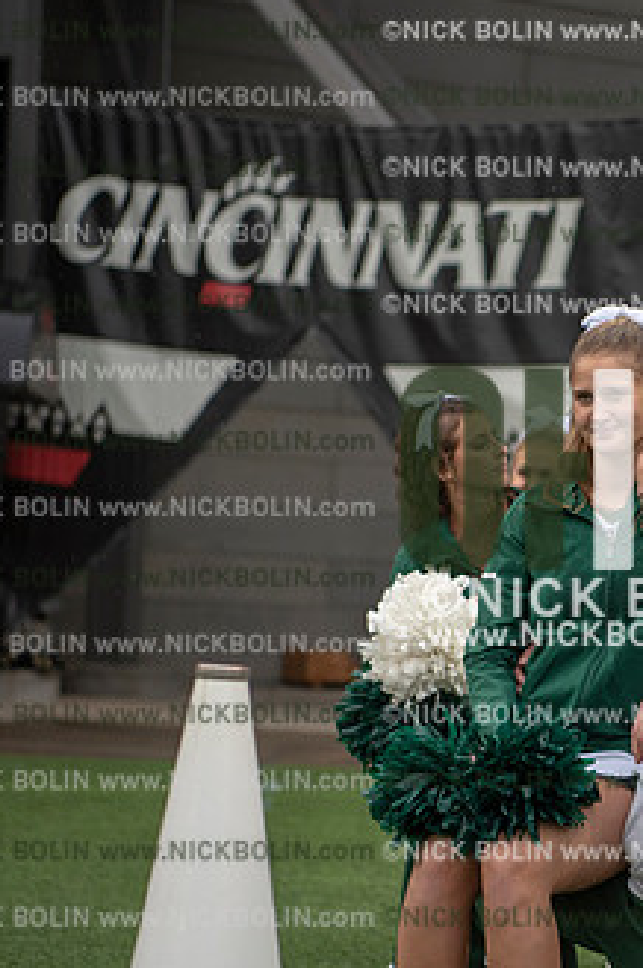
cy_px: 509
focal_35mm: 124
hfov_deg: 11.0
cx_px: 608
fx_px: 3329
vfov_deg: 16.5
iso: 250
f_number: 2.8
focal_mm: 70
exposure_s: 1/1000
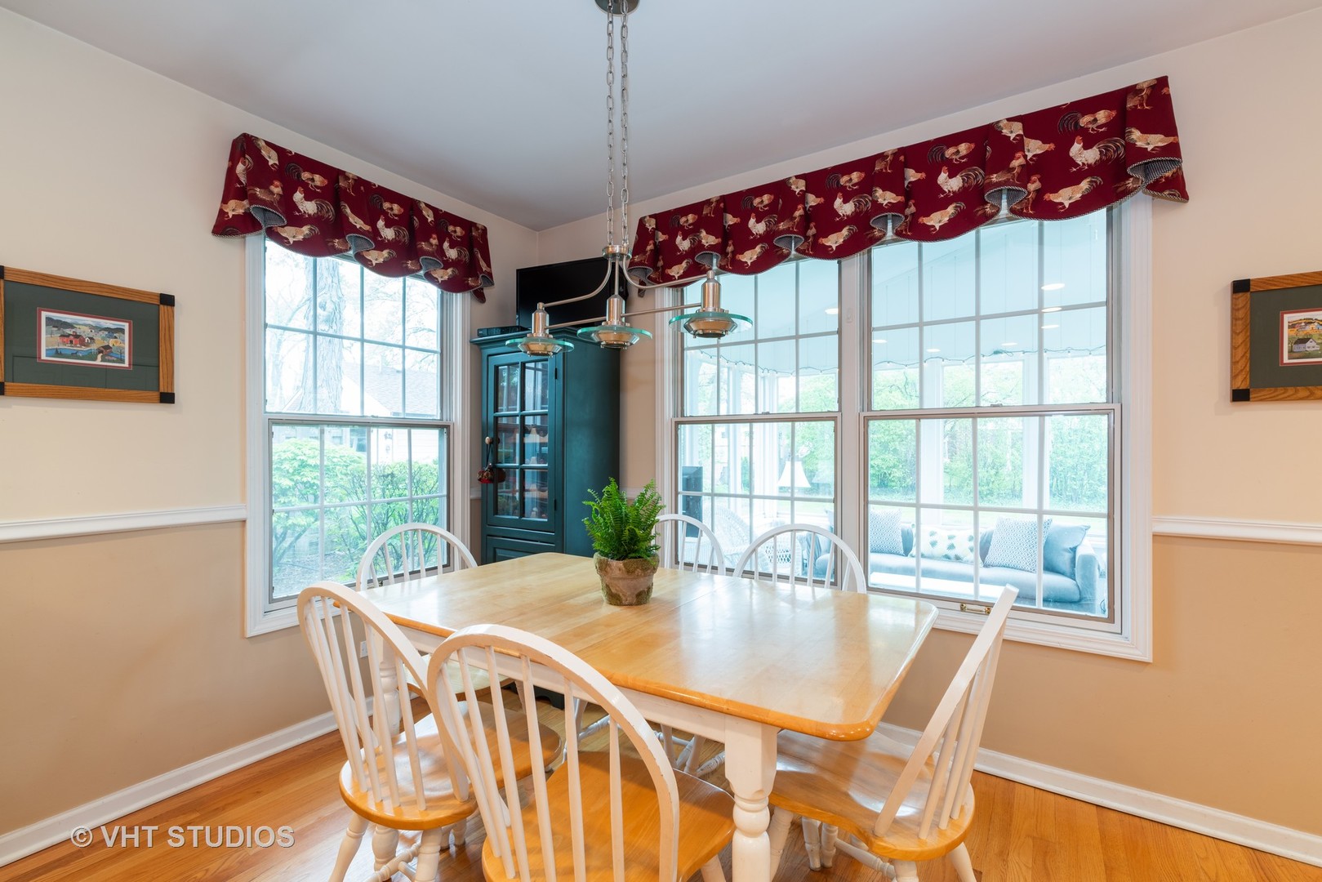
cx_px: 661
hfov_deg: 100.4
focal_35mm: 15
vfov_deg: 77.3
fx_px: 551
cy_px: 441
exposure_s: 1.3
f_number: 11
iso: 200
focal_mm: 15
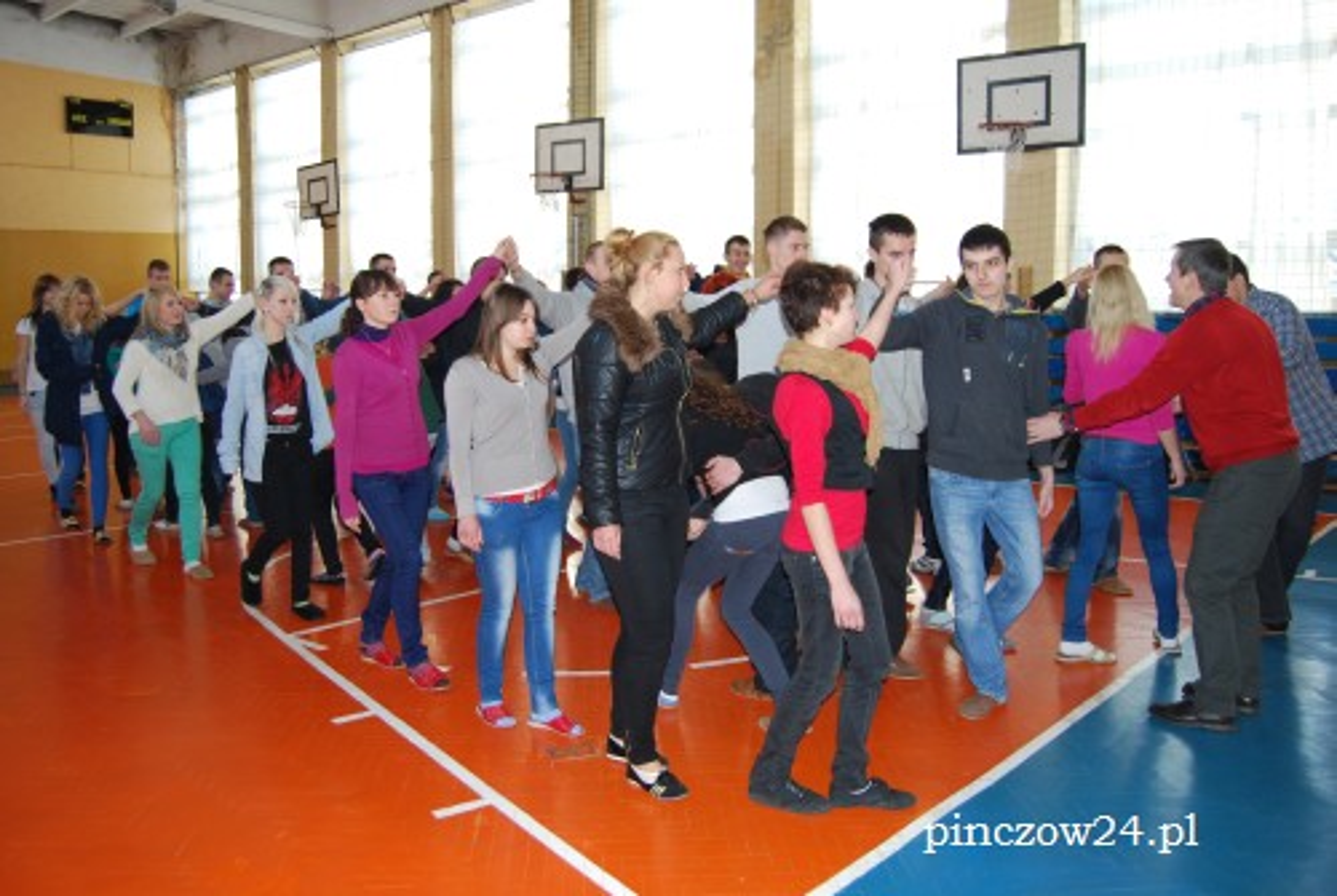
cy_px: 448
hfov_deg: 67.3
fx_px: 1004
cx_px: 668
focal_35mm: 27
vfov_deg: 48.1
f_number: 3.5
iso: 250
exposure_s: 1/60
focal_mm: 18
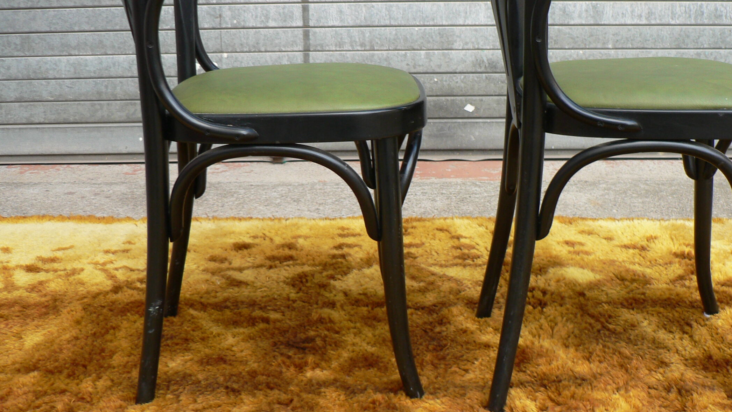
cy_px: 168
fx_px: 932
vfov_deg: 24.9
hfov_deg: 42.8
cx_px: 425
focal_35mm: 48
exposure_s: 1/60
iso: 80
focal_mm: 6
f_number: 2.8
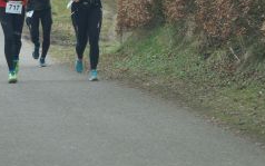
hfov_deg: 4.8
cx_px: 90
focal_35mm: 434
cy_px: -11
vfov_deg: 3.0
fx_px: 3136
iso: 125
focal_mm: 135
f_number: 4.5
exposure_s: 1/250
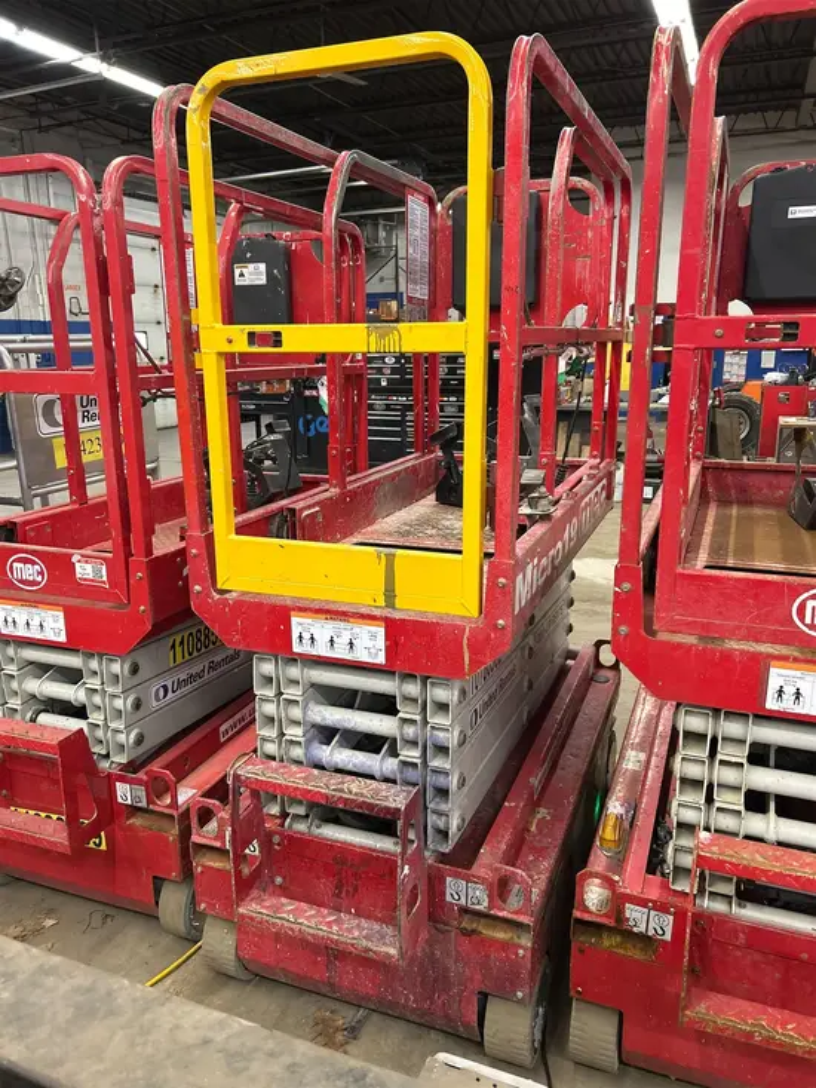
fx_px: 817
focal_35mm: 26
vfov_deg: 67.3
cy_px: 544
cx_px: 408
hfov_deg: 53.1
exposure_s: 1/60
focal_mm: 5.7
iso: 400
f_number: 1.5
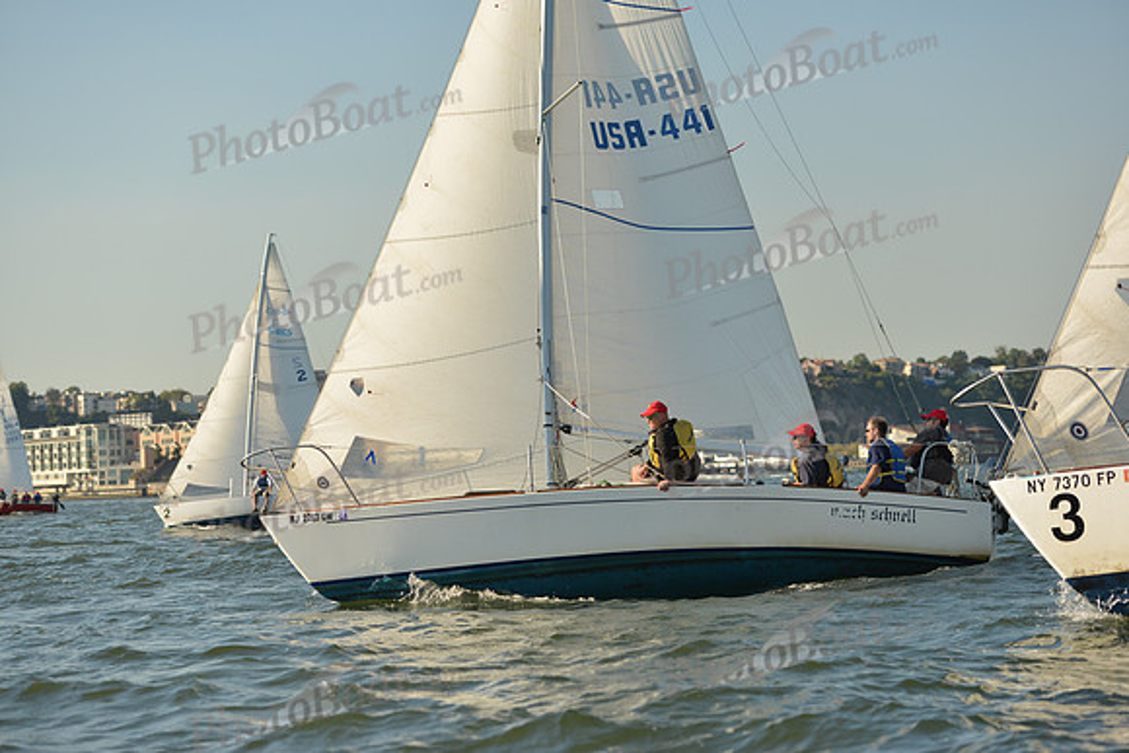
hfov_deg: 22.6
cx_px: 564
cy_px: 376
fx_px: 2823
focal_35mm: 90
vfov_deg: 15.2
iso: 400
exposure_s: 1/1250
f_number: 4.5
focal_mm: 90
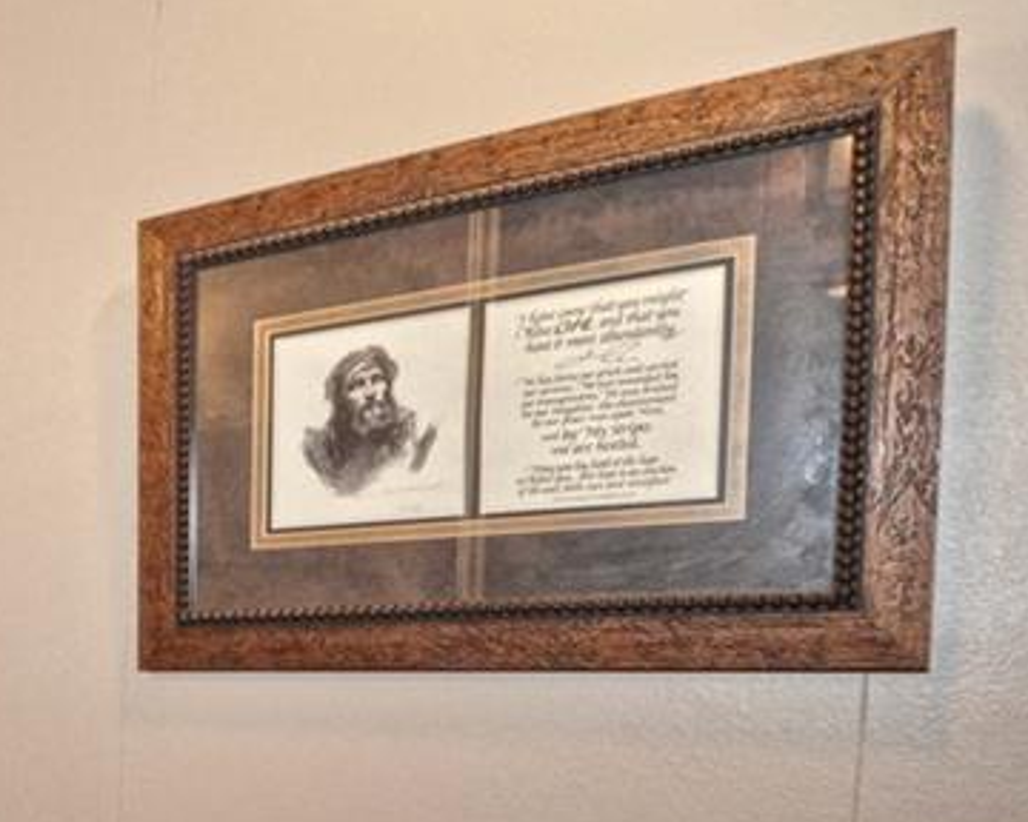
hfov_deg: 35.4
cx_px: -223
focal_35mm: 40
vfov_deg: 34.7
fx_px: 1217
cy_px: 775
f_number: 4
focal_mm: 10
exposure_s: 1/60
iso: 800
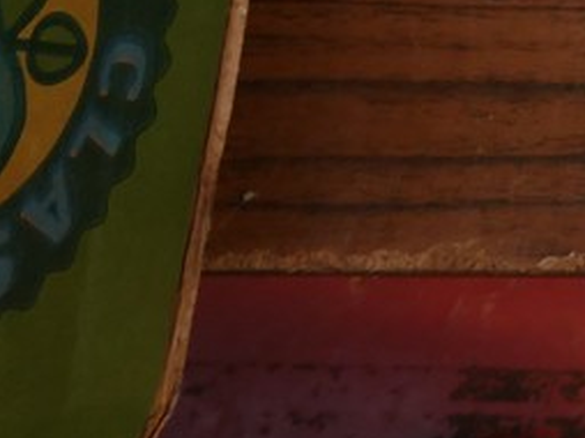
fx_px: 1739
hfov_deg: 14.8
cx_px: 1251
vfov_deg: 12.7
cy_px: -415
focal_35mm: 103
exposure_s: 1/125
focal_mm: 4.3
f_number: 3.3
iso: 80
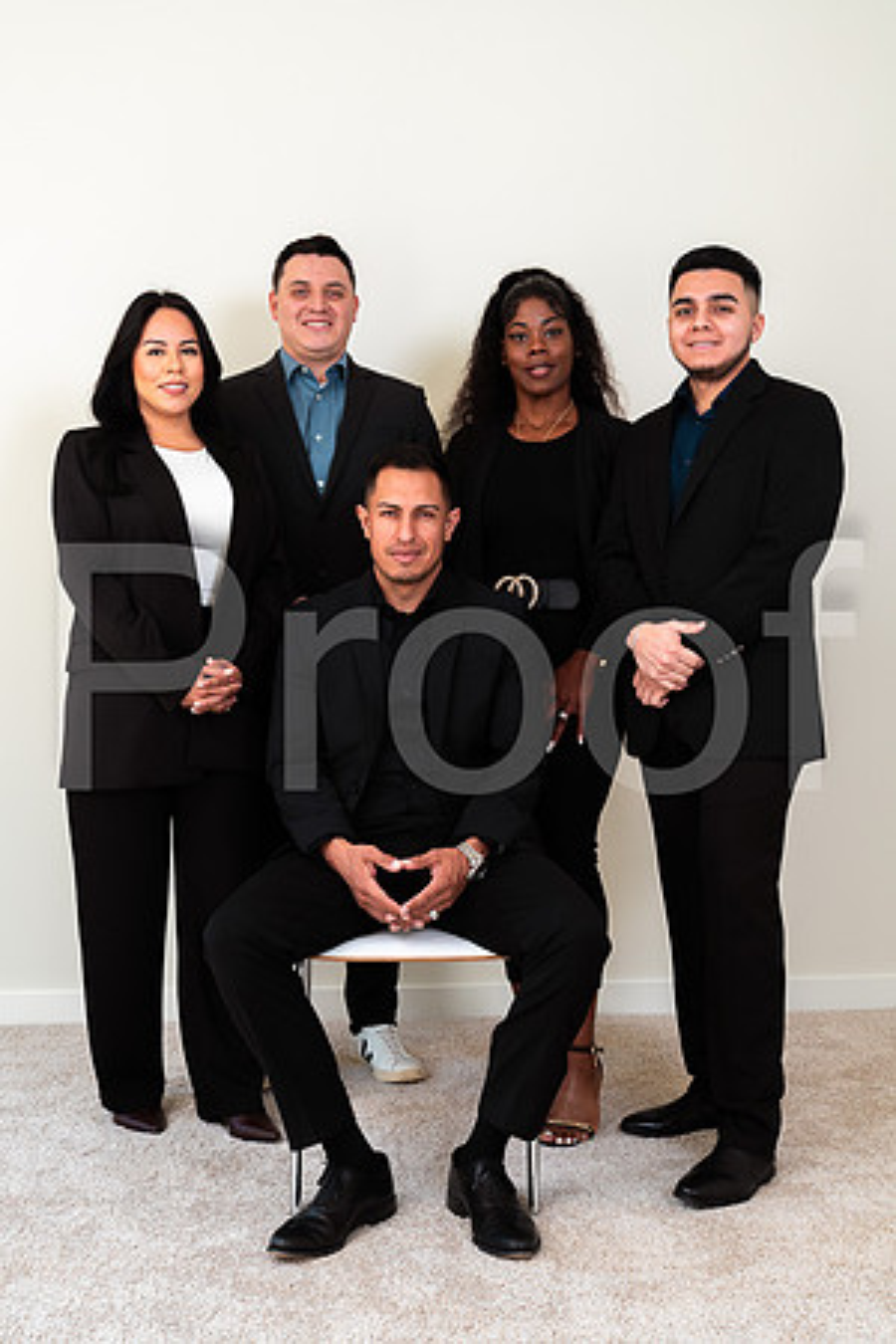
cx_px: 448
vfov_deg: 46.4
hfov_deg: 31.9
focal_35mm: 42
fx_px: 1568
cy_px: 672
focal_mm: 42
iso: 200
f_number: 5.6
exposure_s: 1/160
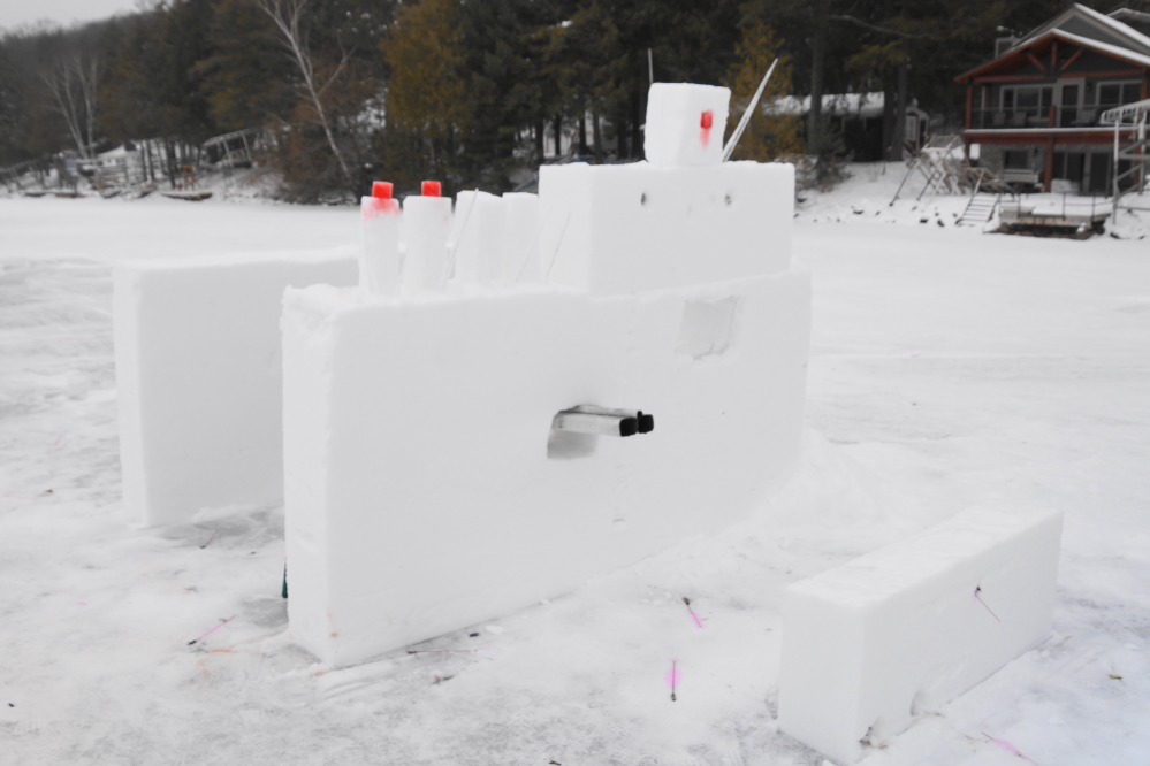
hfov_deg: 67.4
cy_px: 383
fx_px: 862
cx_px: 575
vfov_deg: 47.9
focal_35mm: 27
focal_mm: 18
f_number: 5.6
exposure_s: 1/125
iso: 100
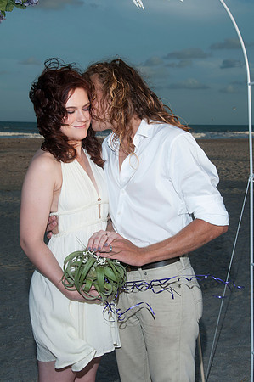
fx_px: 636
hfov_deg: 22.6
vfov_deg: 33.4
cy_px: 191
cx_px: 127
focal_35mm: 60
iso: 100
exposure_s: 1/250
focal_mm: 40
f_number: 10
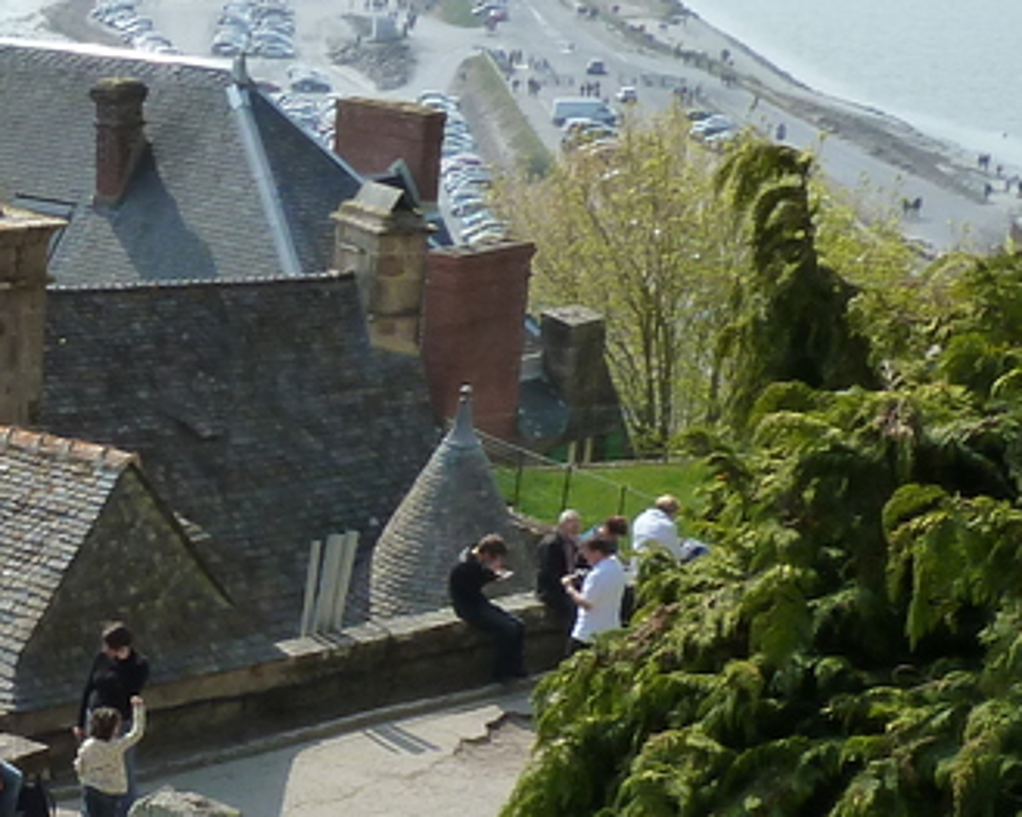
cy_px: 683
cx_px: -506
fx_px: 2691
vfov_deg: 17.1
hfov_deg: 18.9
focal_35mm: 89
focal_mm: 4.1
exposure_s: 1/400
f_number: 5
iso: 125
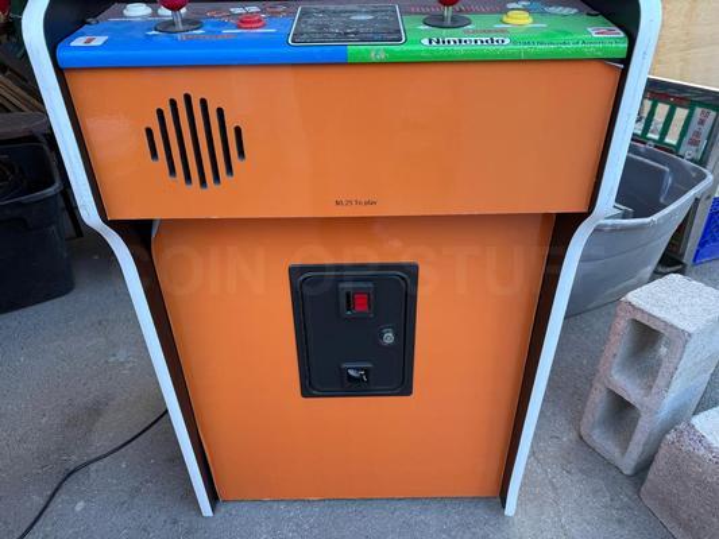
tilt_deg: -30.3
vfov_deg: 56.8
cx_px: 360
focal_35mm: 24
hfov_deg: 71.6
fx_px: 499
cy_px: 270
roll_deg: -0.3
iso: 80
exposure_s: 1/121
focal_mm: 6.76
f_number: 1.78
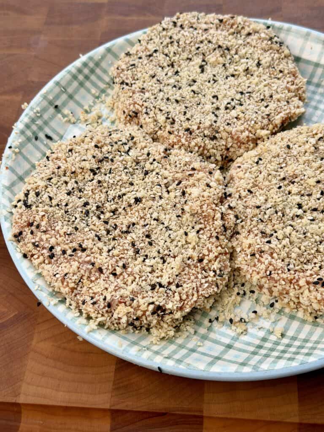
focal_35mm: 48
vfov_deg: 39.7
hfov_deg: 30.3
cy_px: 216
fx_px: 599
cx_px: 162
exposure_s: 1/681
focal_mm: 6.76
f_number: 1.78
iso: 64
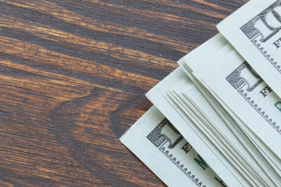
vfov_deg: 8.7
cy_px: -87
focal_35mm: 155
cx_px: -158
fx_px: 1210
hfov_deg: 12.5
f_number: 20
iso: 200
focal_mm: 30
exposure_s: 1/2.5
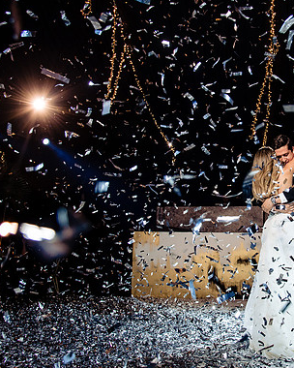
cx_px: 235
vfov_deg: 46.8
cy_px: 167
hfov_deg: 36.9
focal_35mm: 39
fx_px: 424
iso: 2000
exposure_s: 1/125
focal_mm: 24
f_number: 6.3
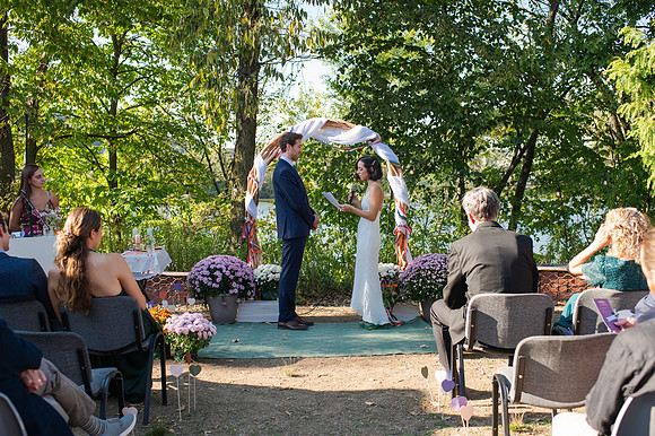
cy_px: 230
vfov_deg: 31.8
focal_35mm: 42
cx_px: 327
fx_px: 764
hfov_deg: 46.4
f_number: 3.5
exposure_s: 1/1000
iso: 400
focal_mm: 35
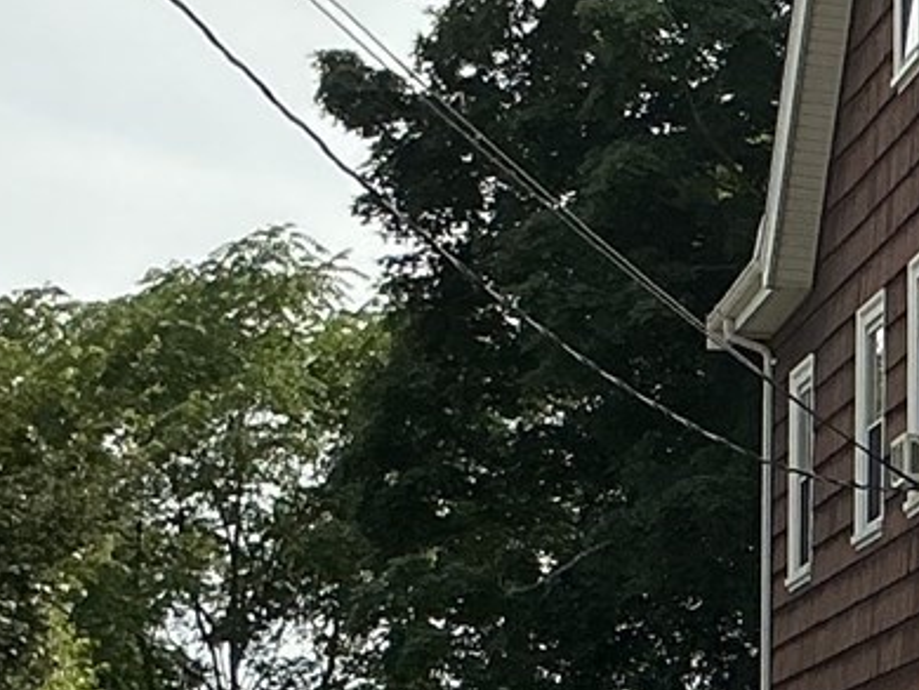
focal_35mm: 147
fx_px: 3905
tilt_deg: +1.3
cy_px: 933
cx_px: 1708
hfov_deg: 12.2
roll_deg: -0.1
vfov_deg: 9.9
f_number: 1.8
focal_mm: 3
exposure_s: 1/2227
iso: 25
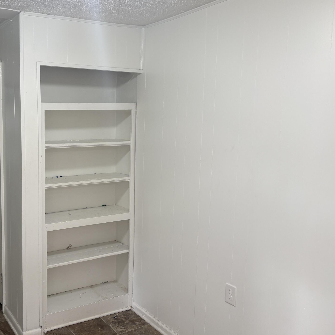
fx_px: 383
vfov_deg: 47.2
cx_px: 96
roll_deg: +0.1
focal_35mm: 35
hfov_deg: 46.0
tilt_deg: -7.5
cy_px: 161
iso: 100
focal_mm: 5.96
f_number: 1.6
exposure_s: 1/60
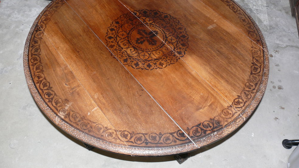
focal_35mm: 39
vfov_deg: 30.3
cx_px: 147
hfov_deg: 51.6
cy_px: 60
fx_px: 309
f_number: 2.8
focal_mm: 7.4
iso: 100
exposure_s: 1/30
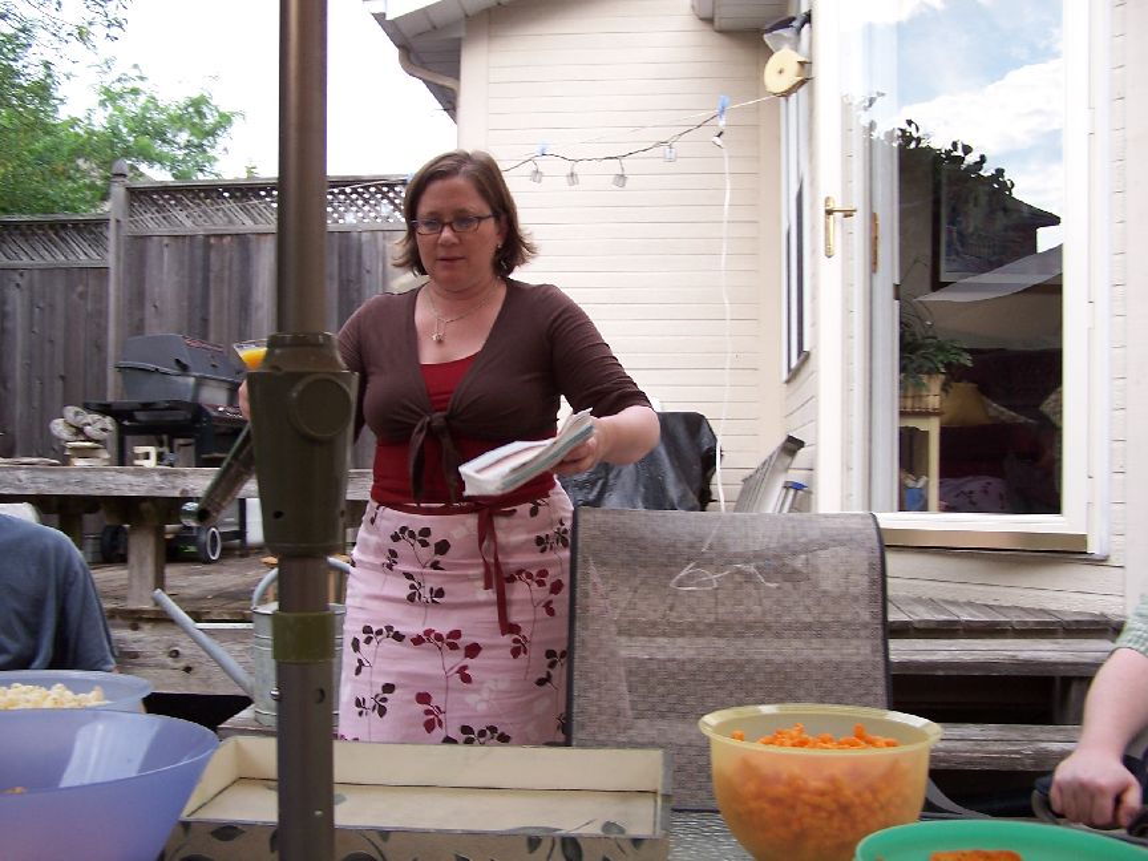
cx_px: 574
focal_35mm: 38
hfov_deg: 49.0
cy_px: 430
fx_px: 1260
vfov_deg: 37.7
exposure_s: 1/160
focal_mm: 6.3
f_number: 2.8
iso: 80
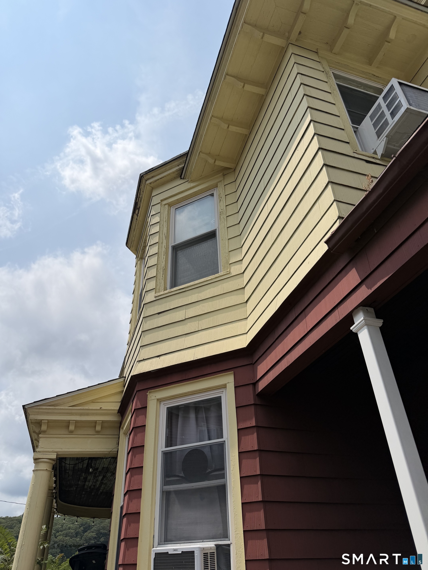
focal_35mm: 24
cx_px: 214
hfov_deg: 56.8
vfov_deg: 71.6
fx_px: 396
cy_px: 285
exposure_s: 1/14286
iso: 80
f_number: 1.78
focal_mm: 6.76
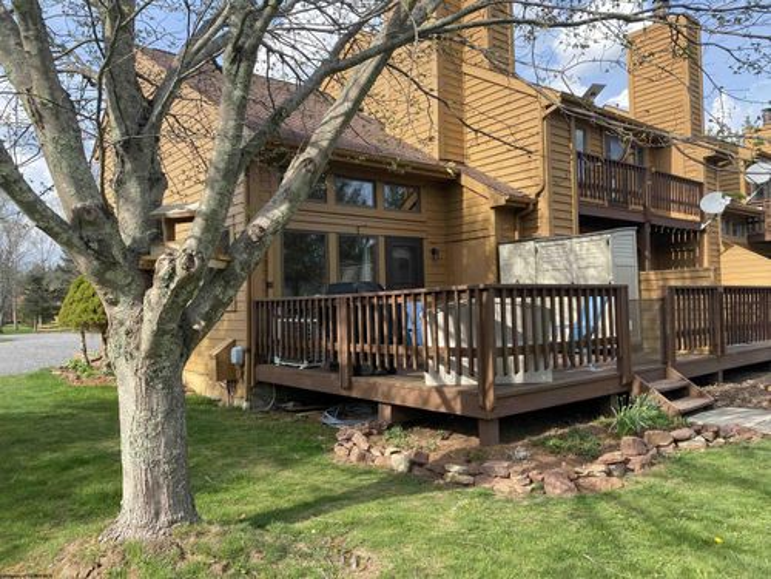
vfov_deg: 53.1
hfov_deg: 67.3
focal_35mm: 26
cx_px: 386
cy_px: 290
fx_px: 579
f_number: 1.8
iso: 32
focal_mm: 4.25
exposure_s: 1/827
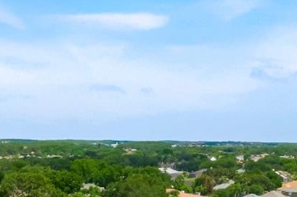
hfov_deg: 22.8
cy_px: 358
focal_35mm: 86
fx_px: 709
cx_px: 4
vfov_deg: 14.0
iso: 100
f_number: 2.8
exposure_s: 1/400
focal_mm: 8.38
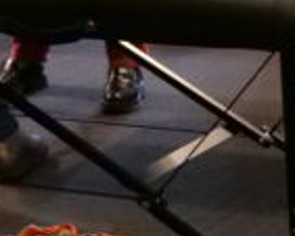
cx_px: -247
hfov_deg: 8.0
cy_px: -113
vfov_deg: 6.5
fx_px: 2044
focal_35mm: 234
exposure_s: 1/20
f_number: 4.5
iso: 3200
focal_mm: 22
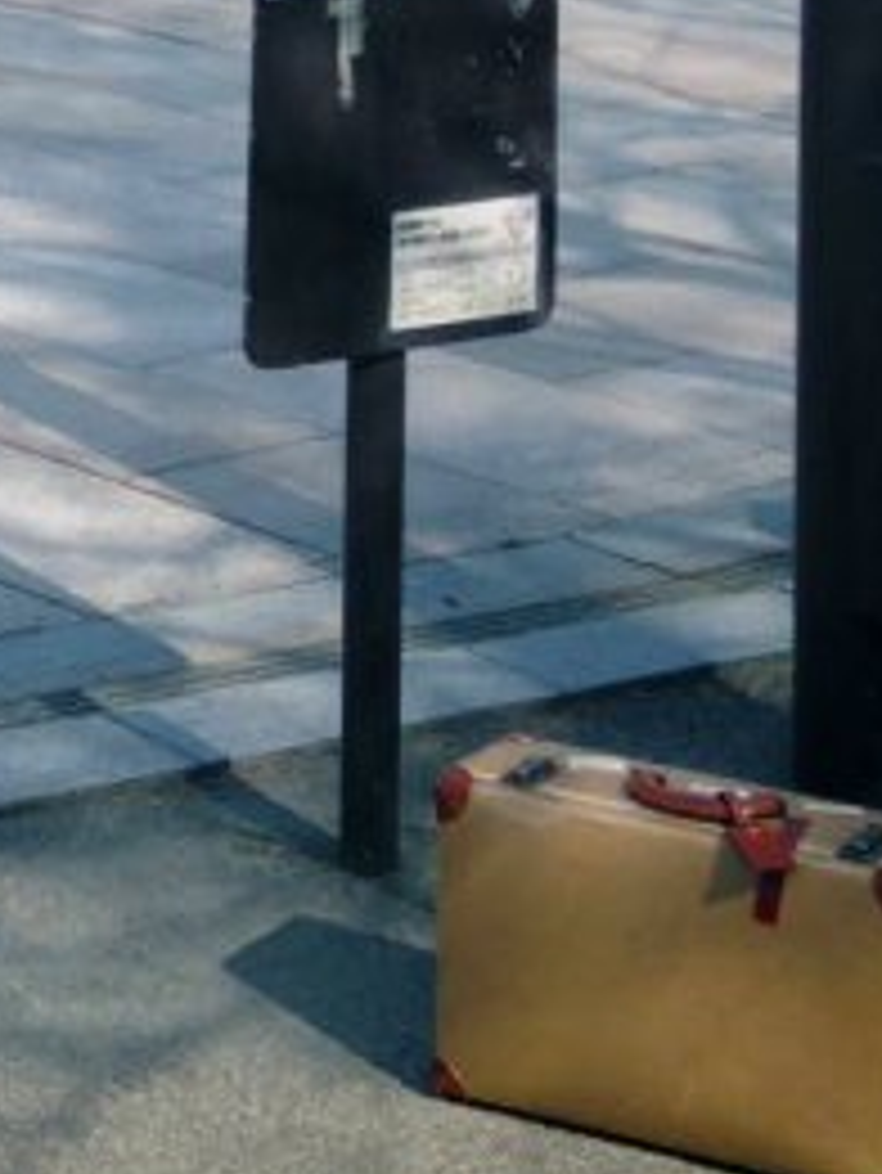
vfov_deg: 12.4
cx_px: -464
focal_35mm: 153
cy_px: -418
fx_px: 5194
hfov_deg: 9.4
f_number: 3.2
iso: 100
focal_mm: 8.5
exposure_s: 1/500
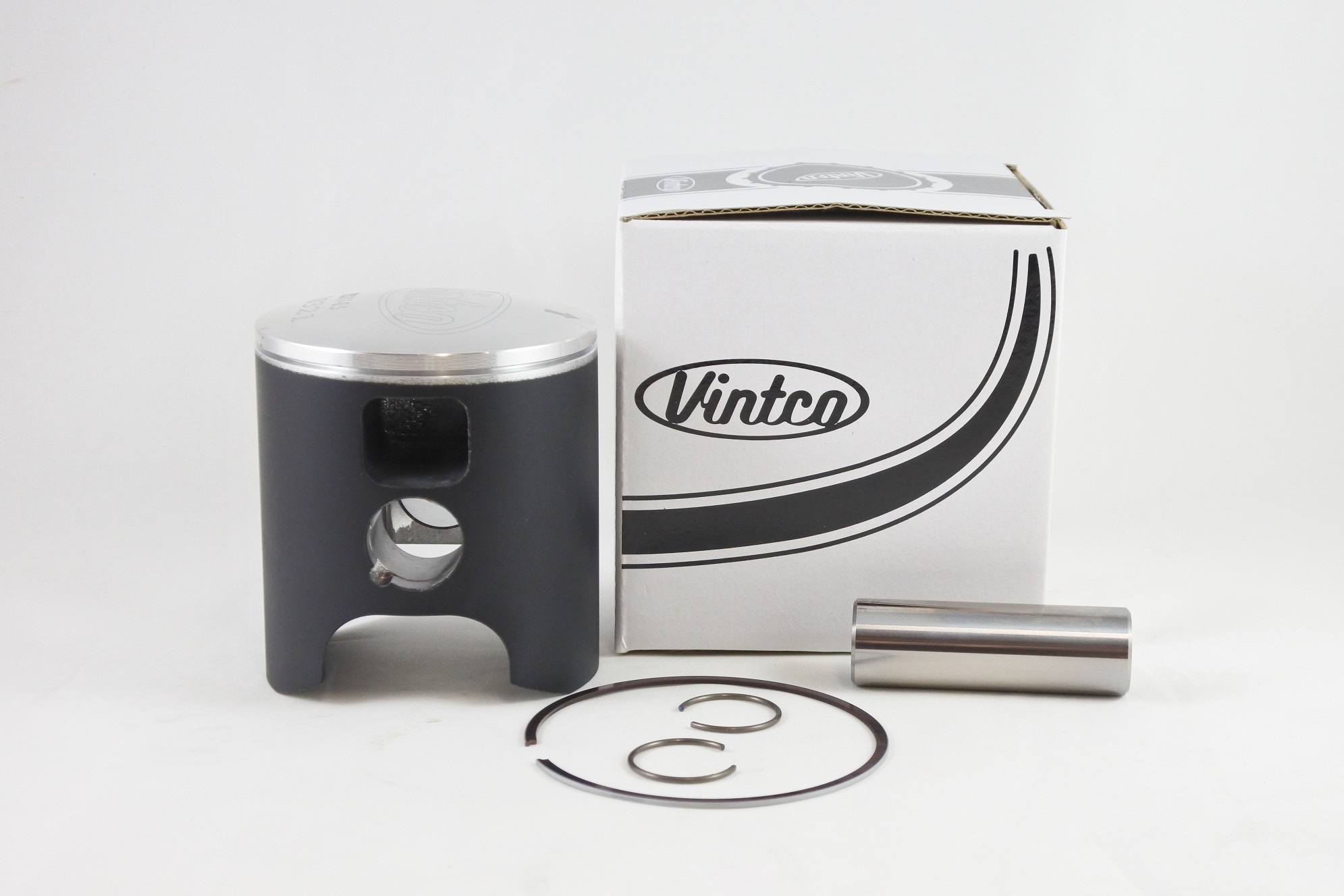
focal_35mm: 53
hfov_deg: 37.5
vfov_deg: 25.5
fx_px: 1978
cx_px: 672
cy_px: 448
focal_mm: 19.7
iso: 720
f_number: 4.5
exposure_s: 1/125
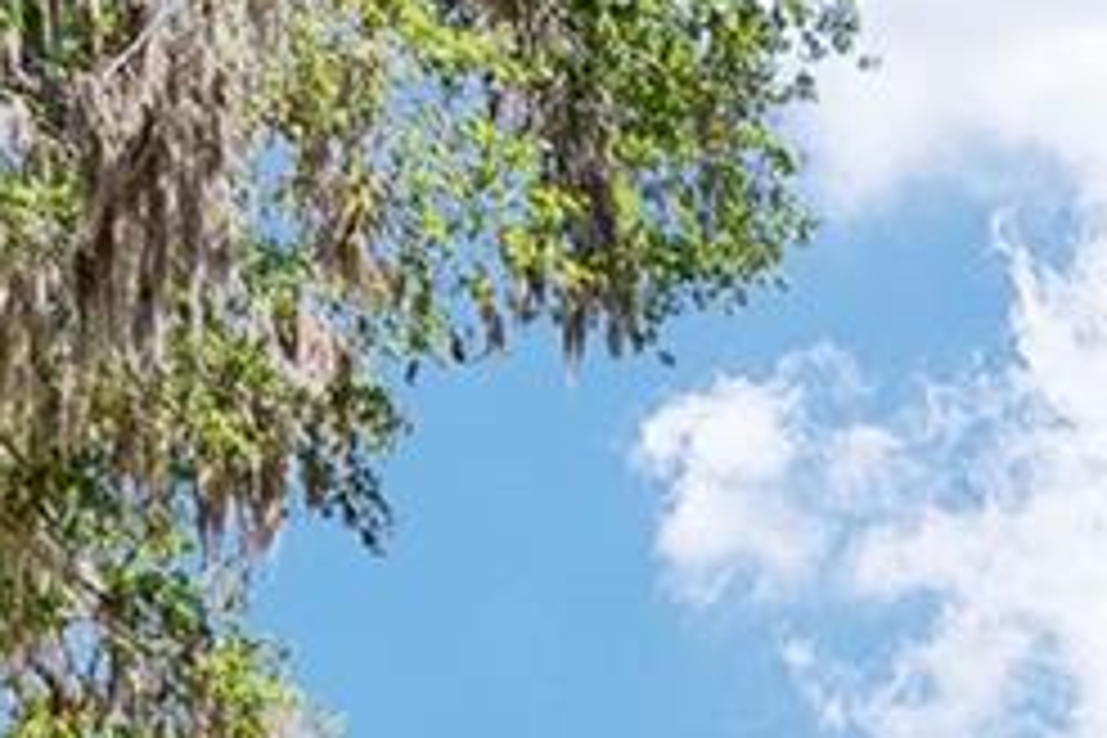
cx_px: 1719
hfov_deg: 19.2
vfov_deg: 10.1
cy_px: 2354
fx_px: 2798
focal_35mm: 91
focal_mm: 14
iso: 400
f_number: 7.1
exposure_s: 1/400
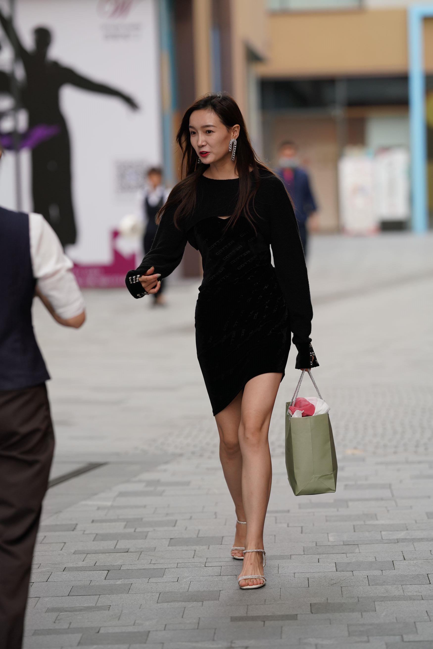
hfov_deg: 10.2
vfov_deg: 15.2
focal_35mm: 135
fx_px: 2435
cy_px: 324
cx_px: 216
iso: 500
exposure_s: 1/500
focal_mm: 135
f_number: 2.5
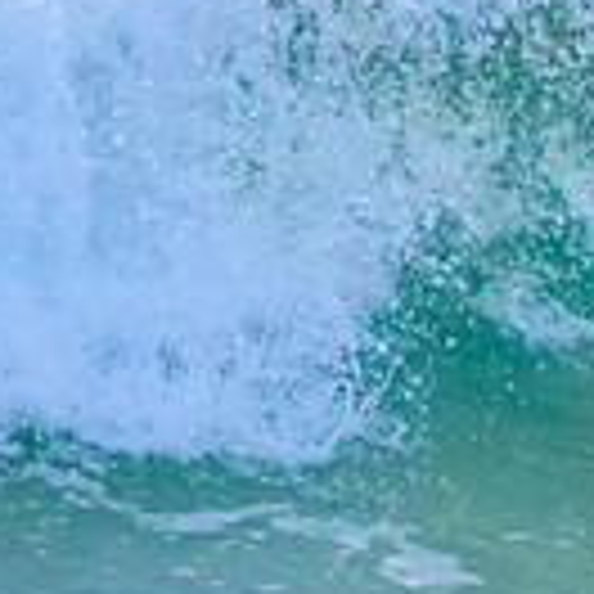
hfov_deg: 0.6
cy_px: 232
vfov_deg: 0.6
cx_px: 1278
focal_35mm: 2990
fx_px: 58048
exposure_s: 1/1250
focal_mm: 800
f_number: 11
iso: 9000
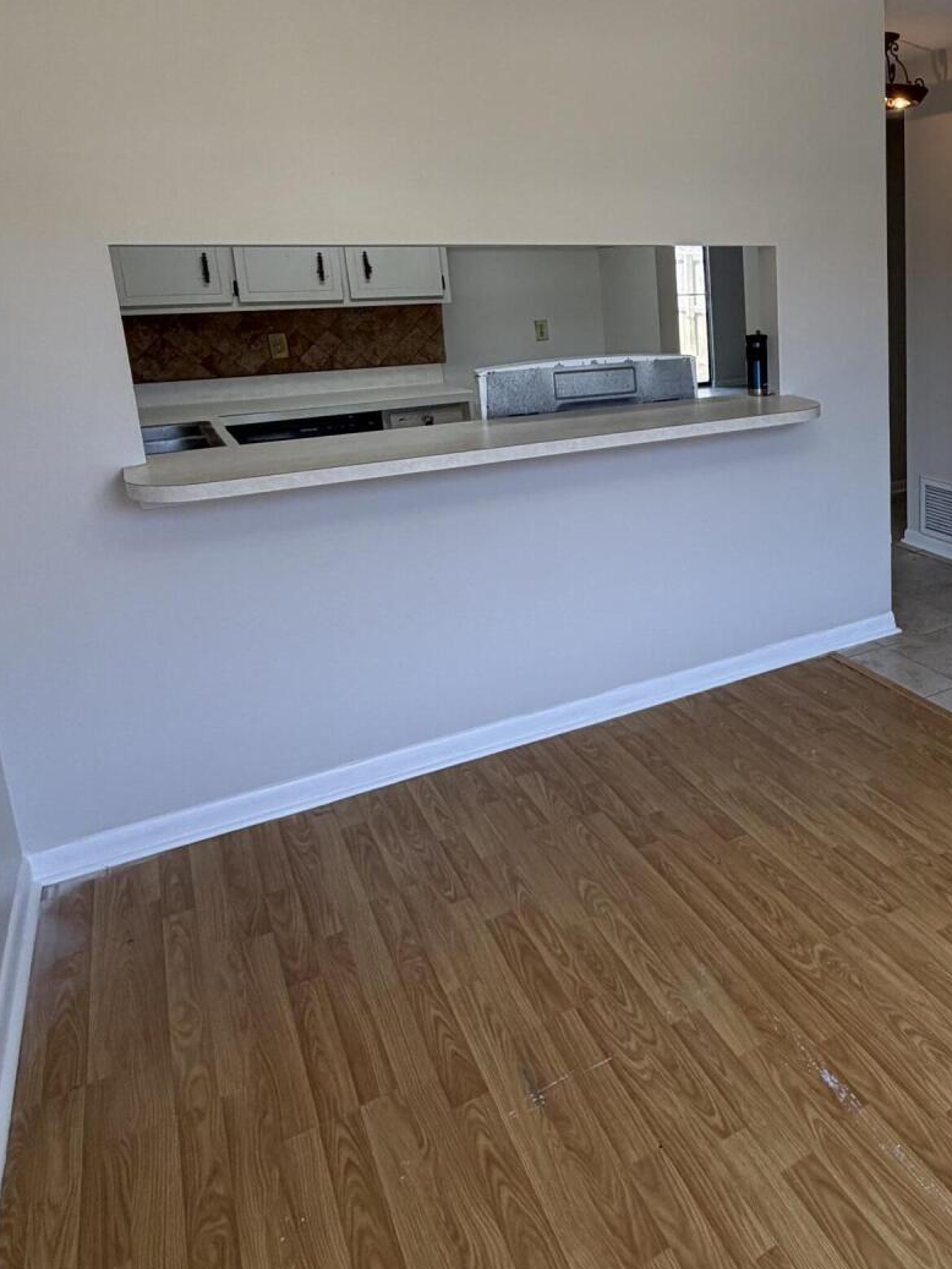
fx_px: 990
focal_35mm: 27
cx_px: 846
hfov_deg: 46.6
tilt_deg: -11.7
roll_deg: +1.5
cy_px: 482
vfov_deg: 64.4
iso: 80
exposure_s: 1/120
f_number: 2.2
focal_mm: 2.22
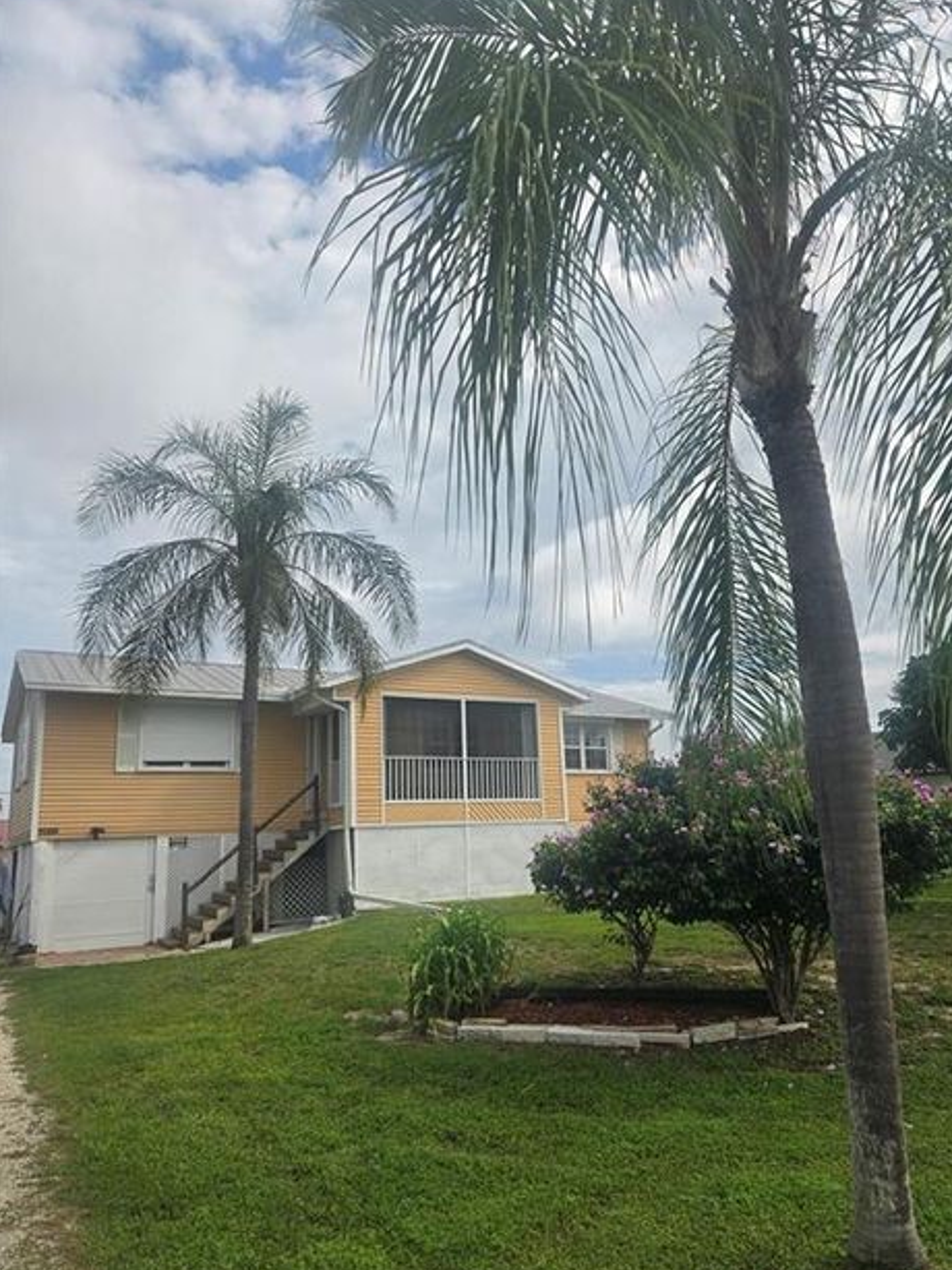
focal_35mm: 25
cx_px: 511
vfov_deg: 69.4
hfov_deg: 54.8
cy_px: 663
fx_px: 917
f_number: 1.8
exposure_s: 1/1399
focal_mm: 5.4
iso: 25
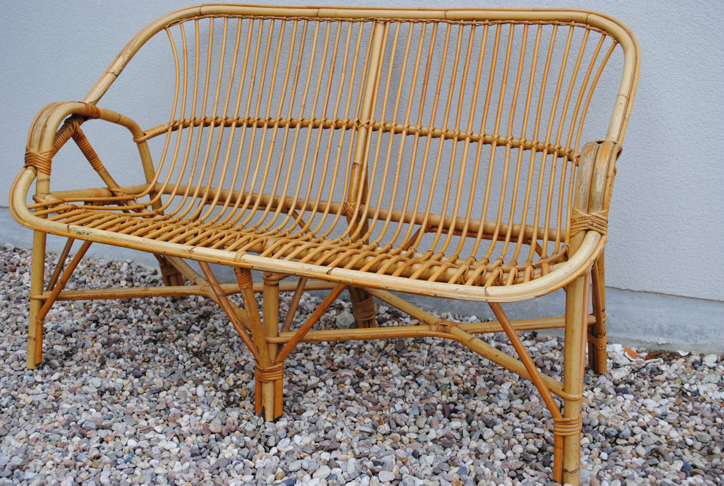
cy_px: 243
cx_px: 362
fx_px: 846
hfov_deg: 46.3
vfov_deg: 32.0
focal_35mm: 42
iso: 100
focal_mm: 28
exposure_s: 1/125
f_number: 5.6
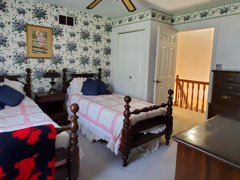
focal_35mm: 22
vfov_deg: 60.7
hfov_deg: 75.8
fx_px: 153
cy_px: 74
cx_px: 101
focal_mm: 1.8
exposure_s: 1/30
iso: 640
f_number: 2.2
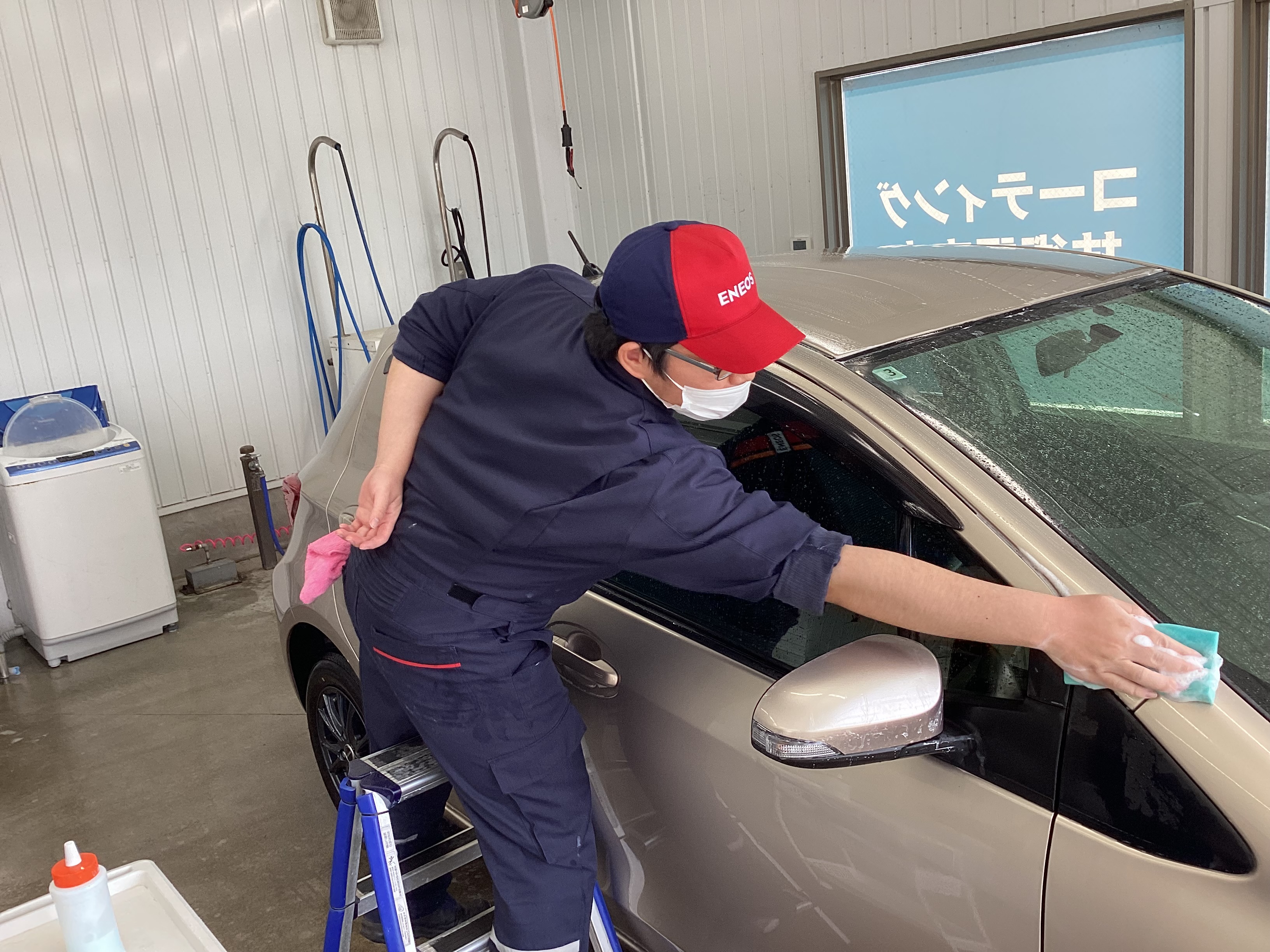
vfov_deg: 45.4
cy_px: 476
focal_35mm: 31
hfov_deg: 58.4
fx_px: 1137
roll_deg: +6.1
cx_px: 635
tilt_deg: -14.8
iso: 50
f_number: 2.4
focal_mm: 3.3
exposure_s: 1/100
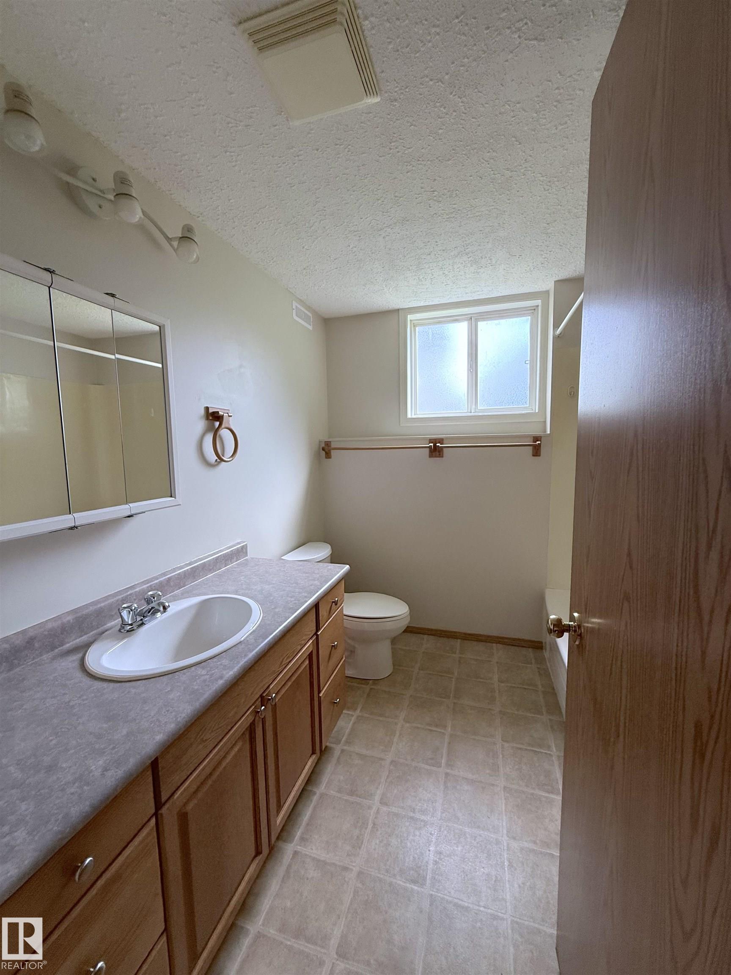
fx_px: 394
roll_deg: +1.1
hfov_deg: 85.7
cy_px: 488
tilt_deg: -5.9
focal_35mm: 14
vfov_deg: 102.1
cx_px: 366
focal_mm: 2.22
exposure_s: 1/99
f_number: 2.2
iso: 160
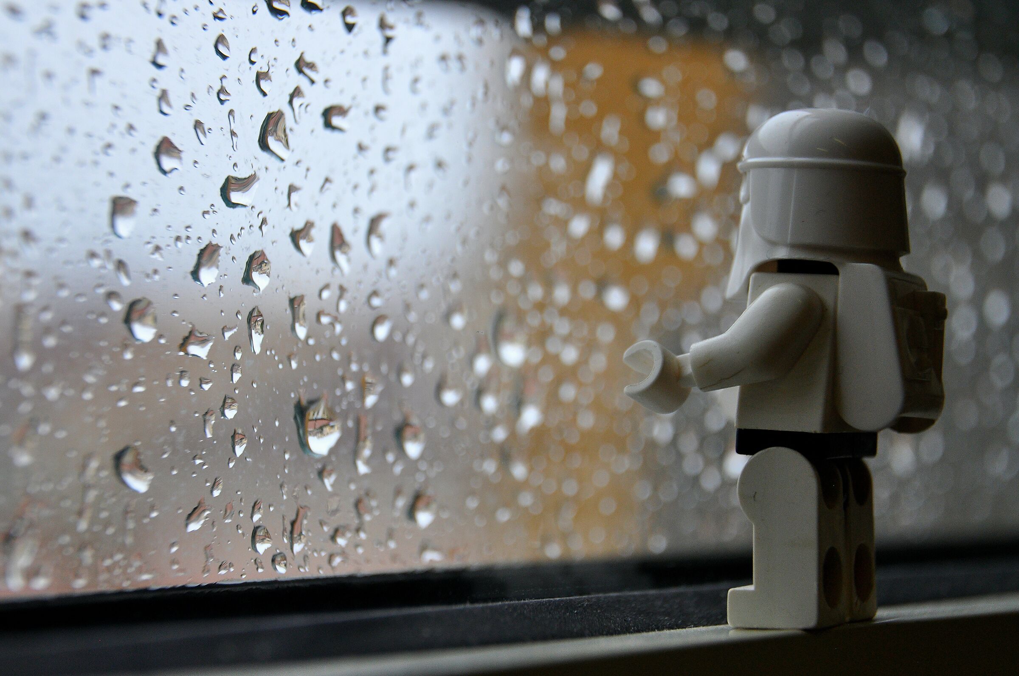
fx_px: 2799
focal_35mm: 99
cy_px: 338
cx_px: 510
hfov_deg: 20.6
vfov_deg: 13.8
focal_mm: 66
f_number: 5.3
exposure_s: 1/161
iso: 640
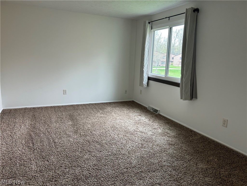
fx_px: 186
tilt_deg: -12.9
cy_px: 93
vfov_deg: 53.1
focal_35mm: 26
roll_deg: -3.6
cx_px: 124
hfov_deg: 67.3
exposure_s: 1/121
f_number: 1.5
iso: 100
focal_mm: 5.7
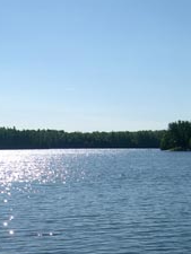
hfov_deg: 18.9
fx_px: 559
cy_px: 230
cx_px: 3
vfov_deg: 24.9
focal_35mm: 76
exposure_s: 1/443
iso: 100
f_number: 7.6
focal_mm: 8
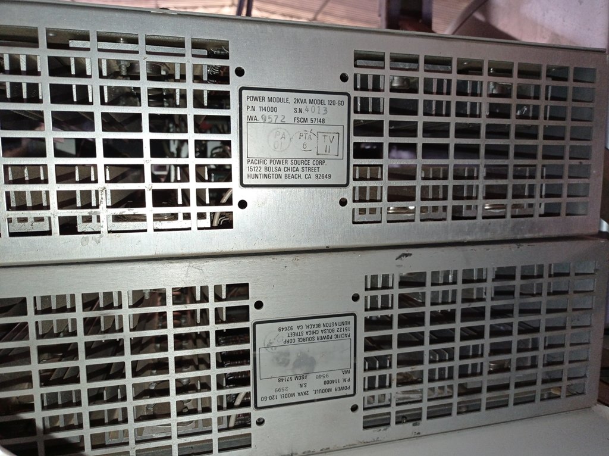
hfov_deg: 63.5
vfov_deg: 49.7
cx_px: 304
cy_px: 228
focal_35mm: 28
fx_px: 492
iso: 260
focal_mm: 4.7
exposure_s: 1/60
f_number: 1.79
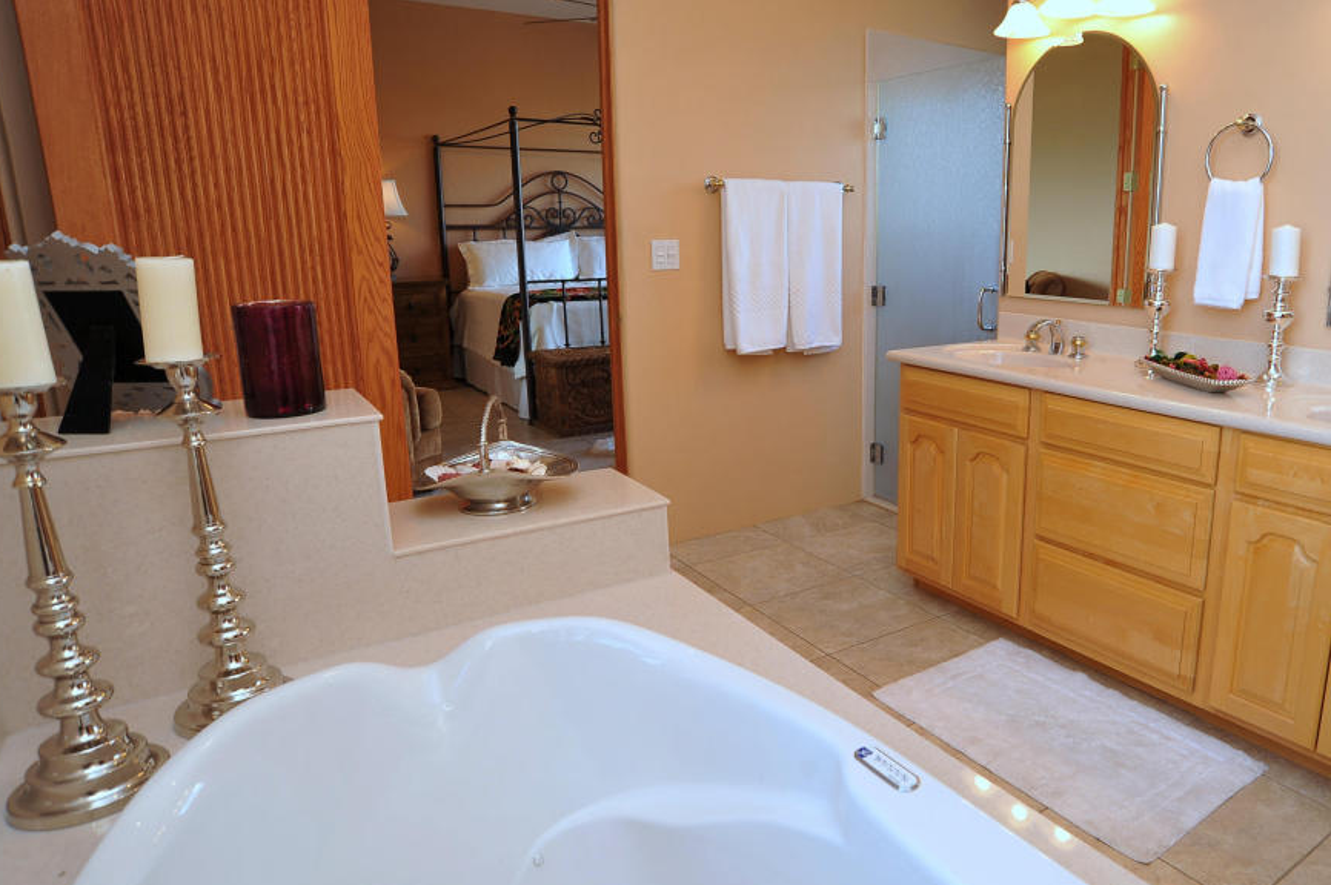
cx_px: 865
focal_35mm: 24
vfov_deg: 53.0
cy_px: 416
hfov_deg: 72.0
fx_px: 887
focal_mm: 18
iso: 320
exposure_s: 1/40
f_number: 7.1
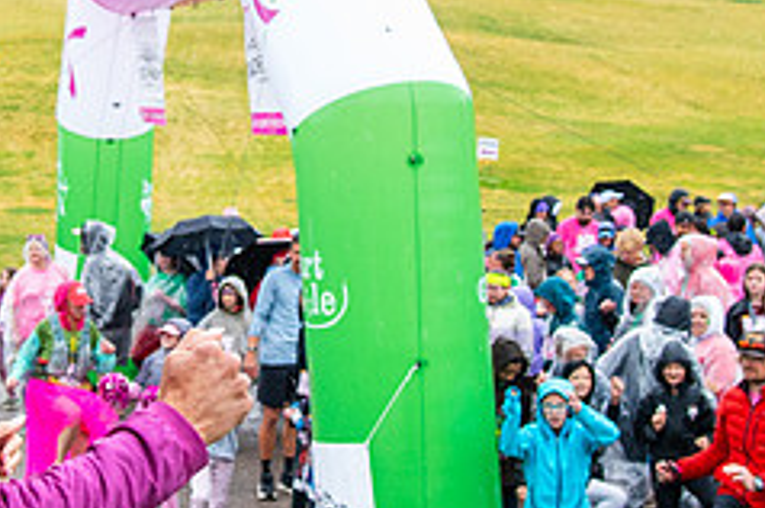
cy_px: 134
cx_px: 203
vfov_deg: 16.5
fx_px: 1740
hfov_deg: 24.6
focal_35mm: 82
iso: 2000
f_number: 4
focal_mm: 28
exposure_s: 1/800
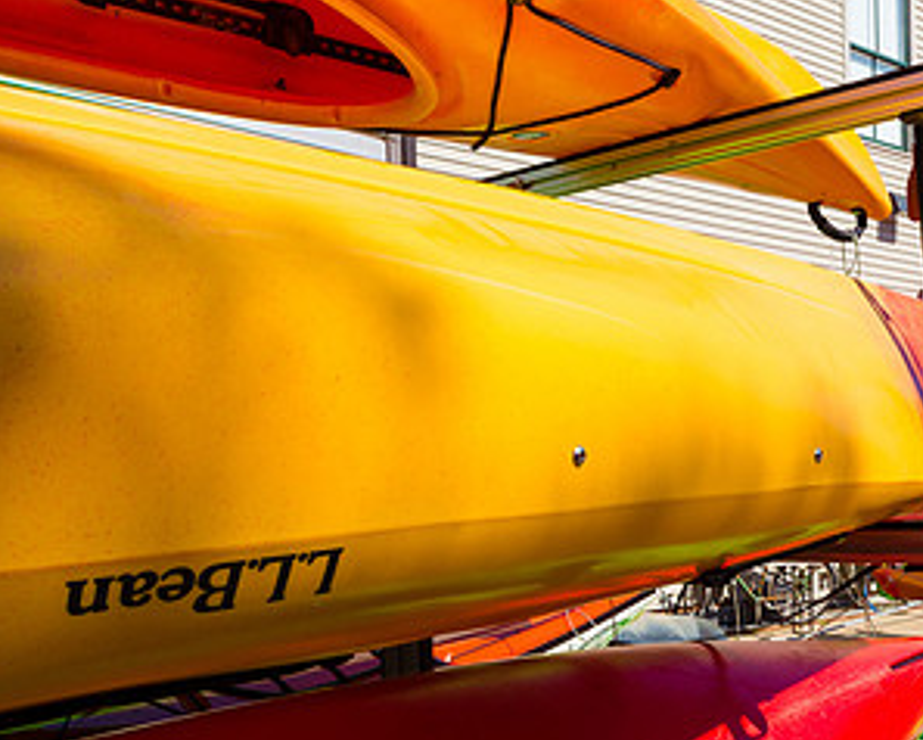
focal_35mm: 44
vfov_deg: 33.9
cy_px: 496
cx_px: 740
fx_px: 1203
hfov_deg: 40.3
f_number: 22
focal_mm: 24
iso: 400
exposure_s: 1/125
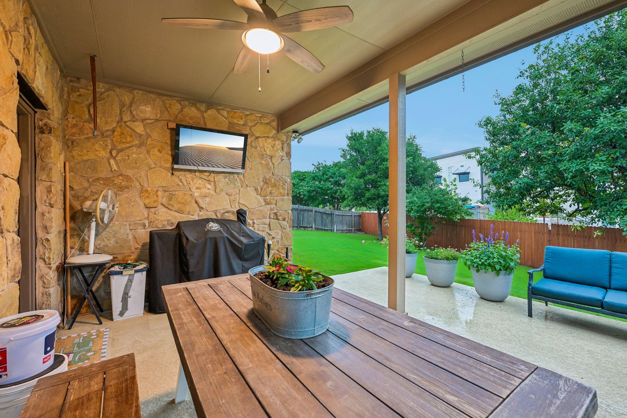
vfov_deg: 77.3
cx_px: 314
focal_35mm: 15
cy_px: 209
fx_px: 261
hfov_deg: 100.4
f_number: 6.7
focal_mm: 15
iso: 400
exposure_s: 1/8
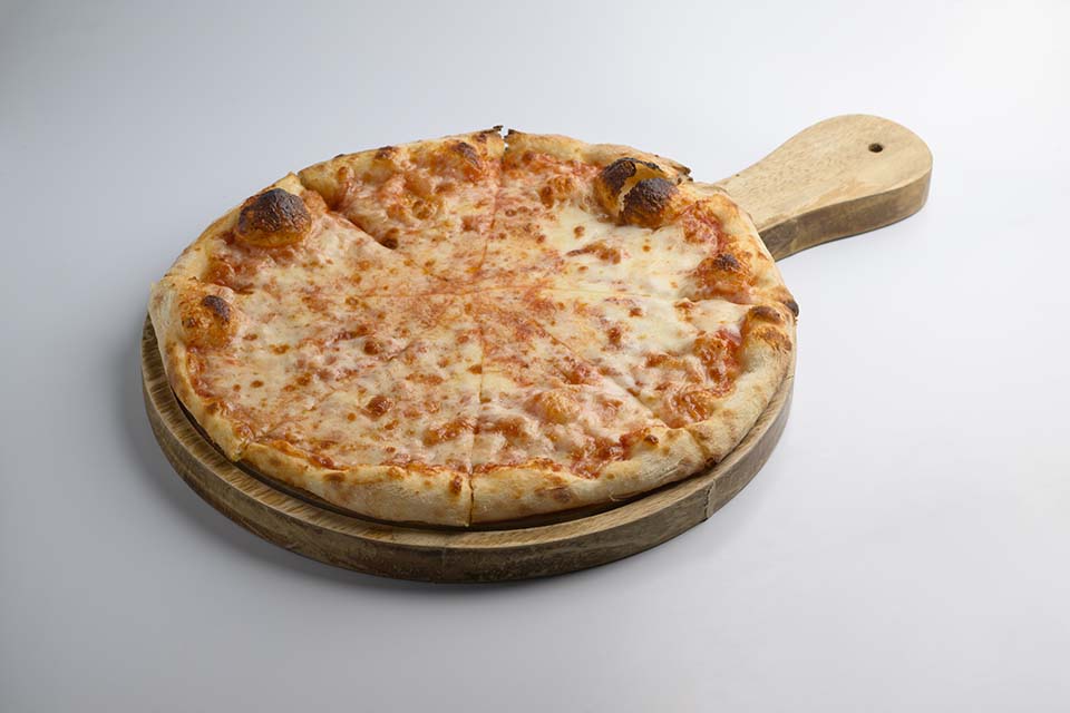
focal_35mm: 85
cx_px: 535
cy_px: 356
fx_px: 2526
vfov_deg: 16.1
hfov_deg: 23.9
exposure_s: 1/200
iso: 80
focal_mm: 85
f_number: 8.5
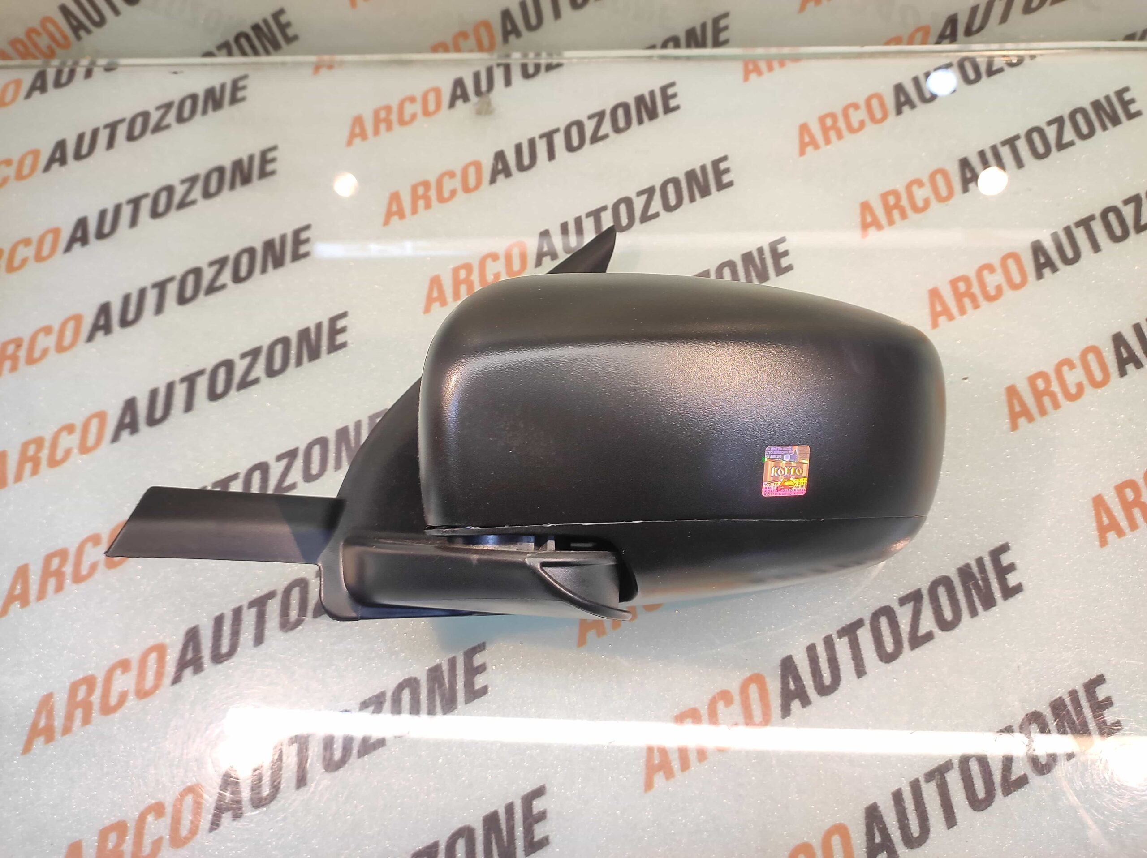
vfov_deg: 74.7
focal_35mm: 17
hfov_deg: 91.1
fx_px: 563
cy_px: 429
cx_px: 574
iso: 223
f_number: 1.79
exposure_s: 1/33
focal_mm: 4.74
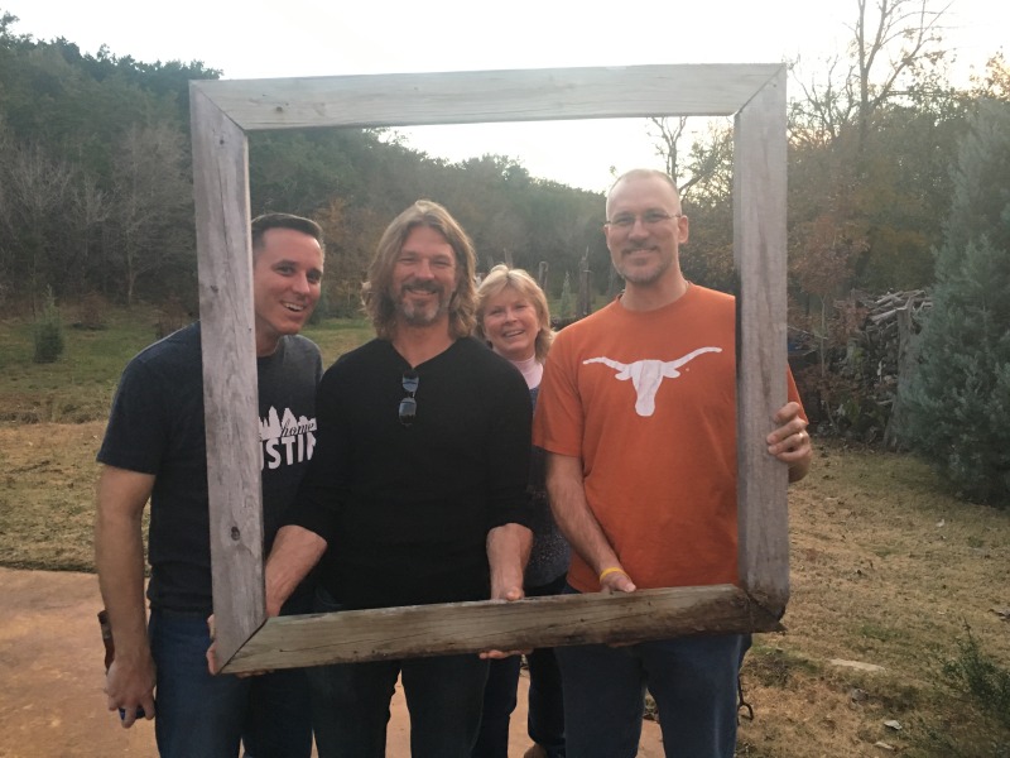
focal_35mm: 29
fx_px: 846
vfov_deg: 48.2
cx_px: 505
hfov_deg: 61.7
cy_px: 379
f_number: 2.2
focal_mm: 4.15
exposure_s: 1/24
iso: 200
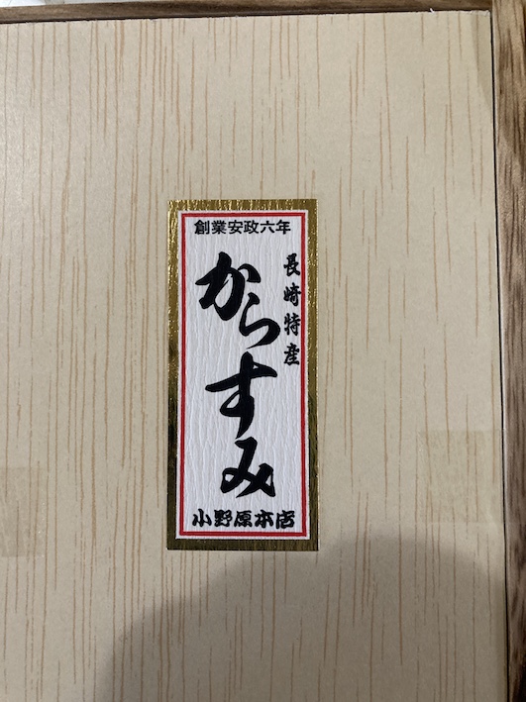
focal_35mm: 28
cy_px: 351
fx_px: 568
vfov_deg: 63.5
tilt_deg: -86.8
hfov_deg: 49.7
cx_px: 263
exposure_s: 1/60
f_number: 1.8
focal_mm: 3.99
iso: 250
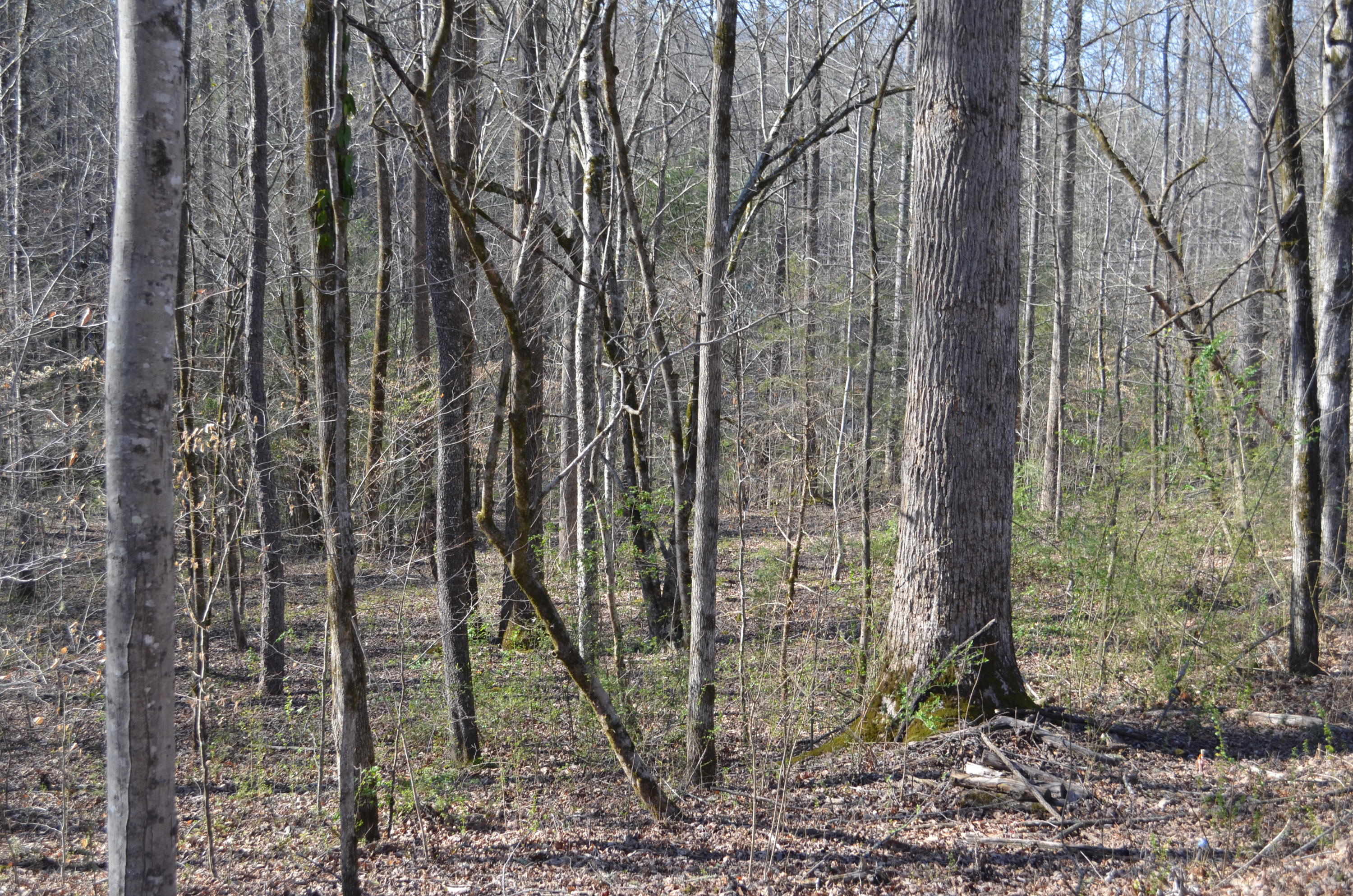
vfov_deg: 28.0
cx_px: 676
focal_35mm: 48
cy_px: 448
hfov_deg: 41.2
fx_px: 1800
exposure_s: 1/250
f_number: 5.6
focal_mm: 32
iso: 250
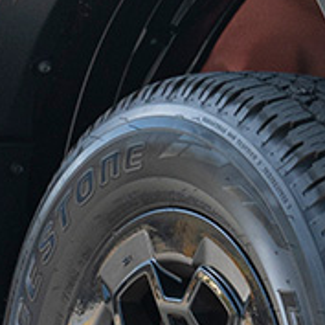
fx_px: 2656
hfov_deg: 7.0
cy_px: 50
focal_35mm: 250
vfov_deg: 7.0
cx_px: 364
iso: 100
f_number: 6.3
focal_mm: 29
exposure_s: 1/100
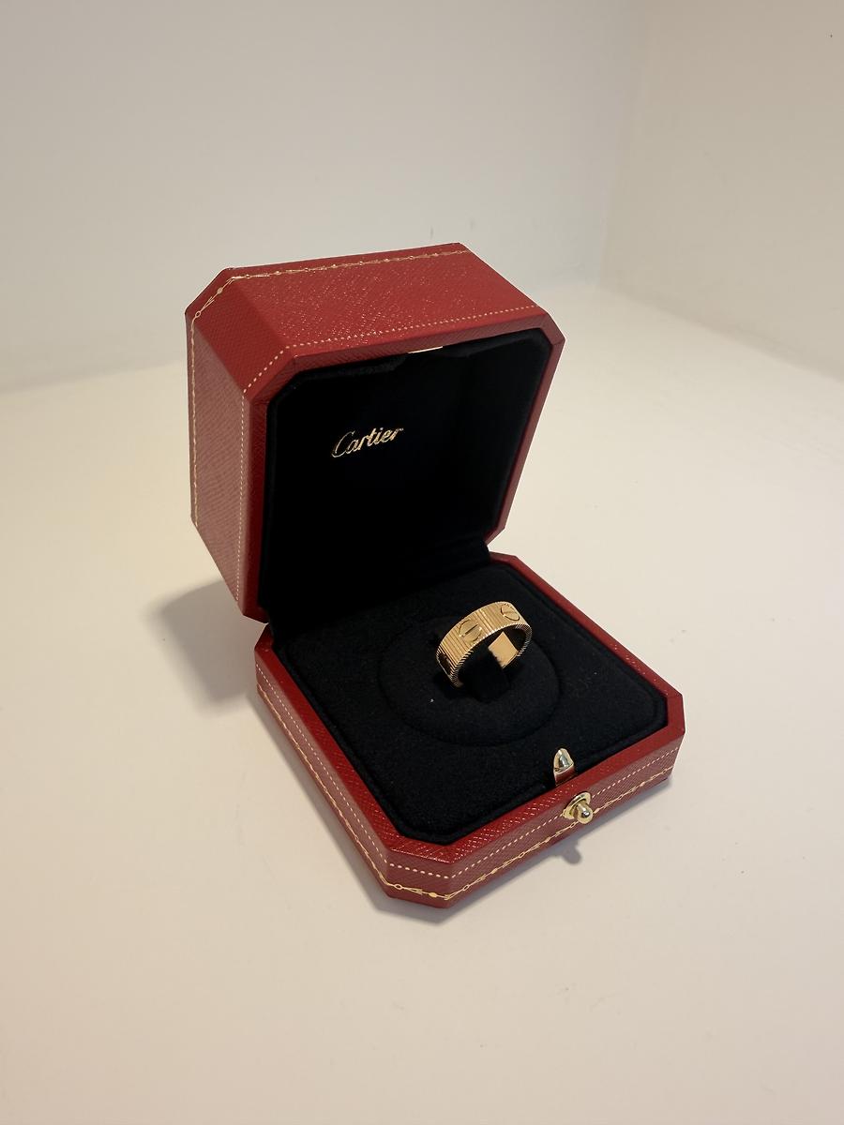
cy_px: 562
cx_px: 422
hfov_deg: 56.8
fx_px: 780
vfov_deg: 71.6
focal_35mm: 24
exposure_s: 1/100
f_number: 2.2
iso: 50
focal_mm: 2.22
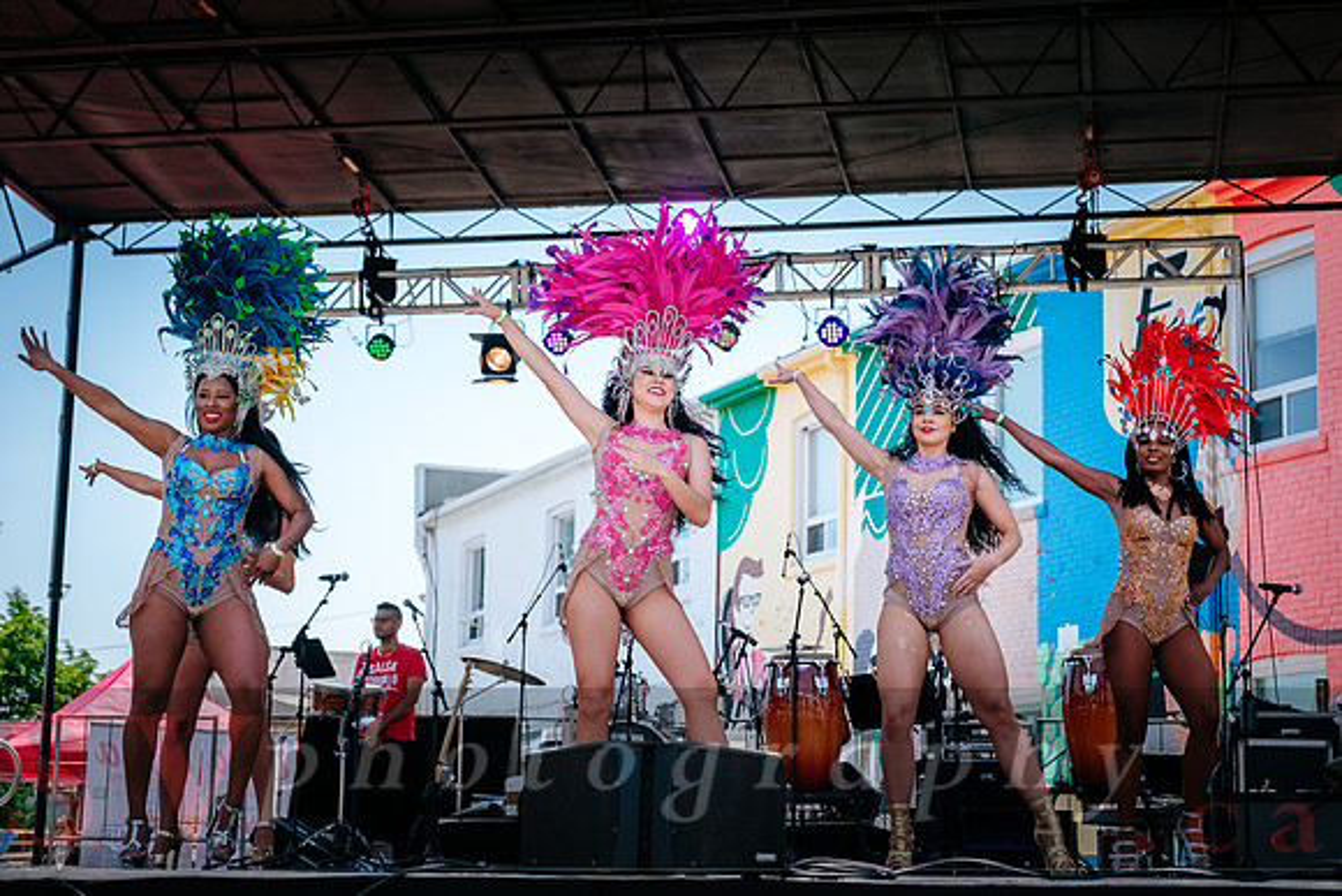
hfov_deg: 30.4
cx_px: 671
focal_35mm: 66
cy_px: 448
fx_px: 2469
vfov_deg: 20.6
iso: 200
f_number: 2.8
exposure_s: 1/2000
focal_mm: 41.4
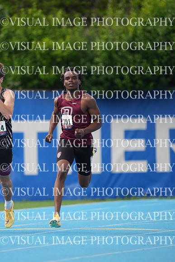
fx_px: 4372
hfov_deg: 2.3
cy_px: 131
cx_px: 88
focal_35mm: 600
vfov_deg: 3.4
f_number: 6.3
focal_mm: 600
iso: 500
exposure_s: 1/800
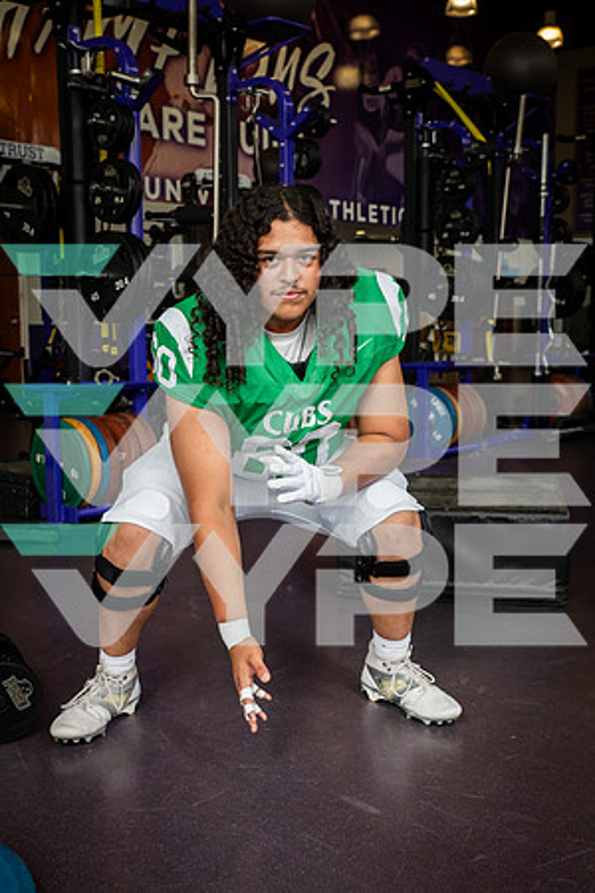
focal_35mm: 44
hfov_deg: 30.5
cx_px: 298
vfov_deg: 44.5
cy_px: 446
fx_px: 1091
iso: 800
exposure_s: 1/250
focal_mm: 44
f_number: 7.1
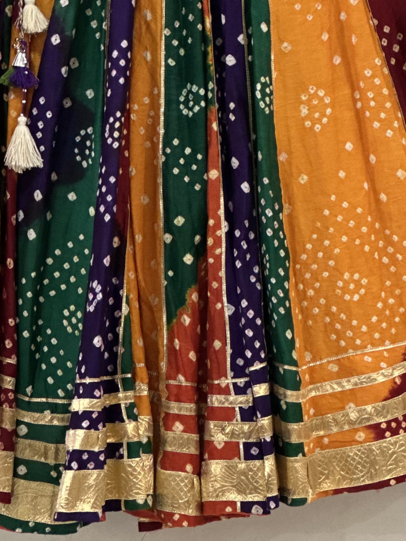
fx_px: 2908
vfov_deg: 10.6
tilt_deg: -2.2
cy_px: 67
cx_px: 307
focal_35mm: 186
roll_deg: -1.9
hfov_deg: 8.0
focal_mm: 9
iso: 200
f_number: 2.8
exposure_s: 1/33
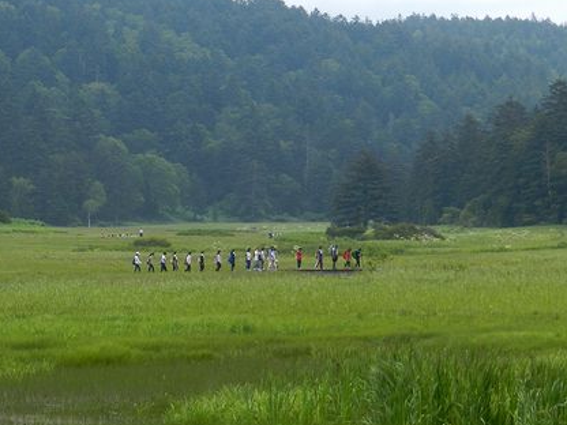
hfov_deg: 9.0
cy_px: 149
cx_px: 97
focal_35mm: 219
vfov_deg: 6.8
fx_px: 3587
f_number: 5
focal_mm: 23.1
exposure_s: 1/320
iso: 160
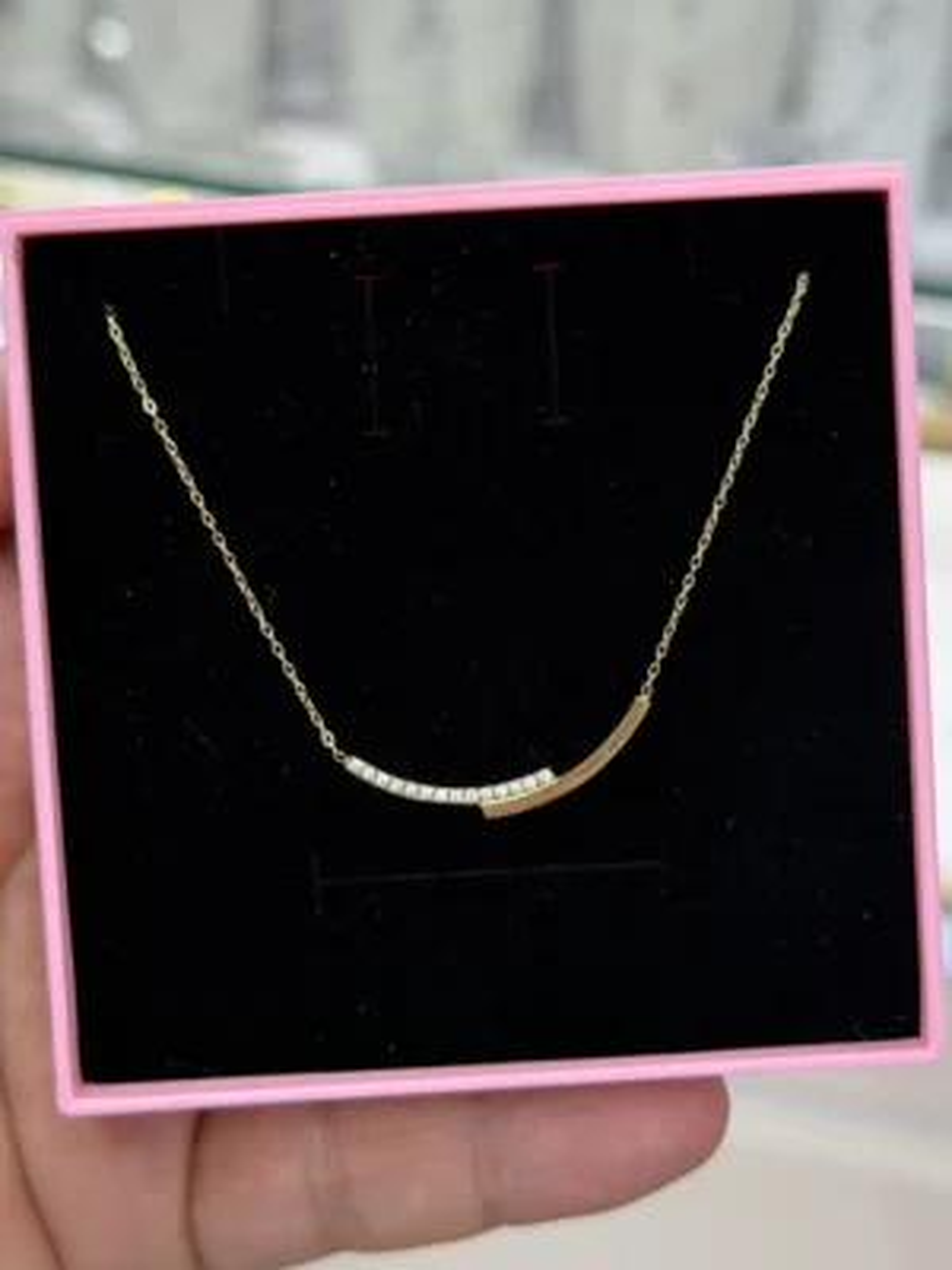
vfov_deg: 39.7
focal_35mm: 48
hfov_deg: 30.3
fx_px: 1760
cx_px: 476
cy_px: 635
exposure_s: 1/126
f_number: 1.78
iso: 50
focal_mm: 6.76
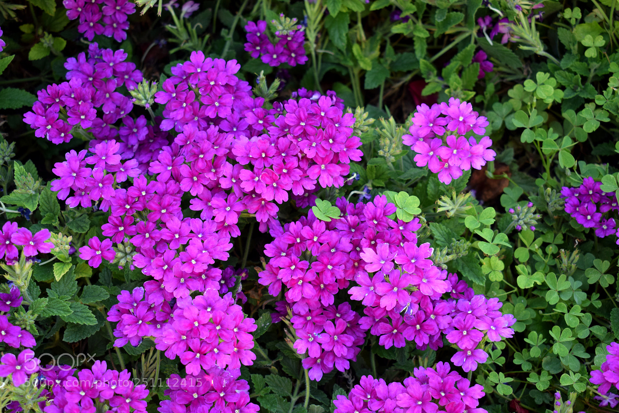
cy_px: 206
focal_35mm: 63
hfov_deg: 31.9
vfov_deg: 21.6
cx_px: 310
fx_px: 1083
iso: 200
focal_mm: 42
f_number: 5
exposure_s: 1/80
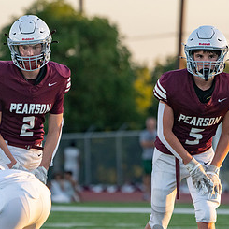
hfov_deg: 2.9
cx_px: 206
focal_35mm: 602
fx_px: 4506
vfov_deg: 2.9
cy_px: 127
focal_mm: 279
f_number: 5.6
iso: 1600
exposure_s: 1/1000
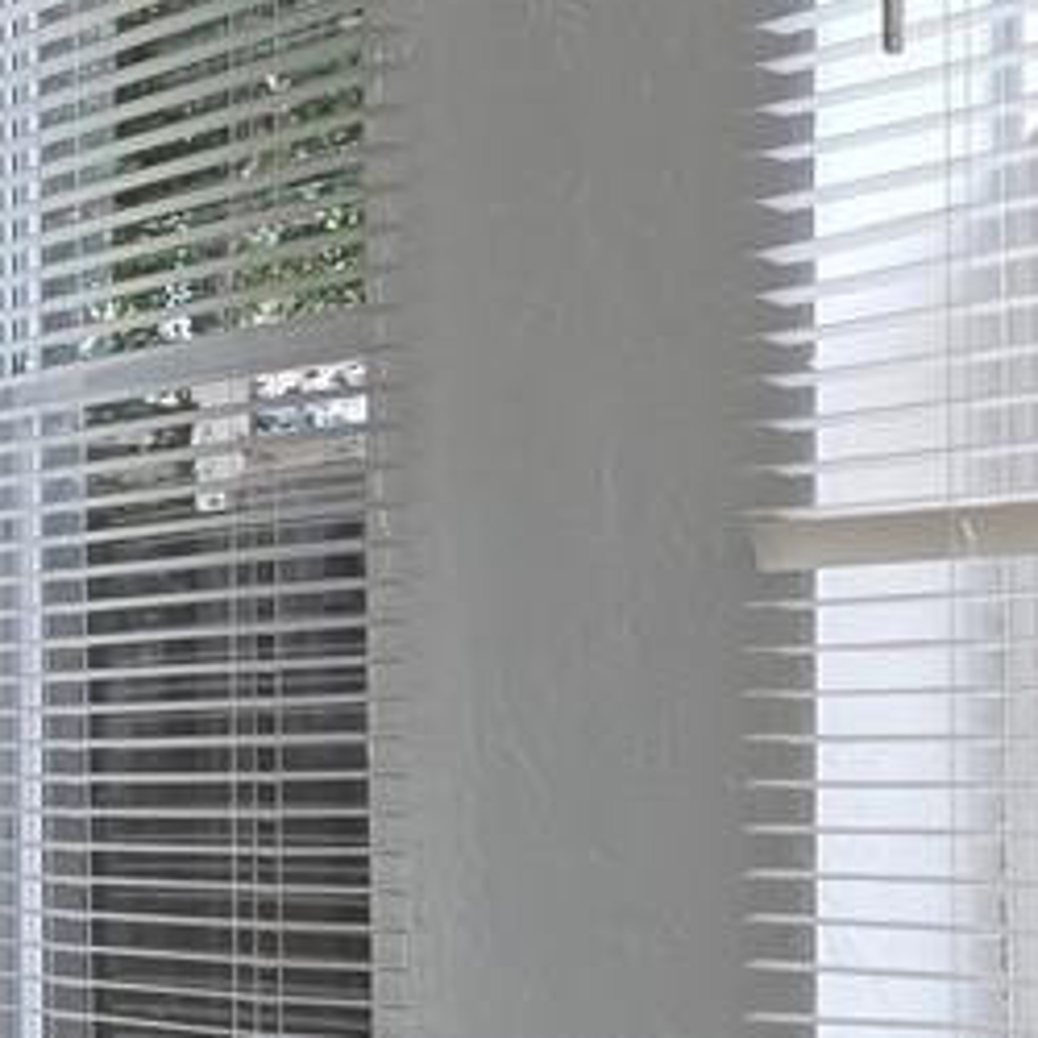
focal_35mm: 130
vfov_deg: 13.4
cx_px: -938
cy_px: 735
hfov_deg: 12.1
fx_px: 4410
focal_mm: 6.3
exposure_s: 1/120
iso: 32
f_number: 1.7
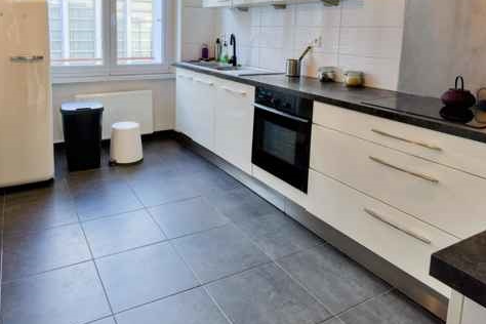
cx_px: 209
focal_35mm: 27
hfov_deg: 67.1
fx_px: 364
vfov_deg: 46.4
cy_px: 85
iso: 800
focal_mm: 16
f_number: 8
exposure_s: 1/15
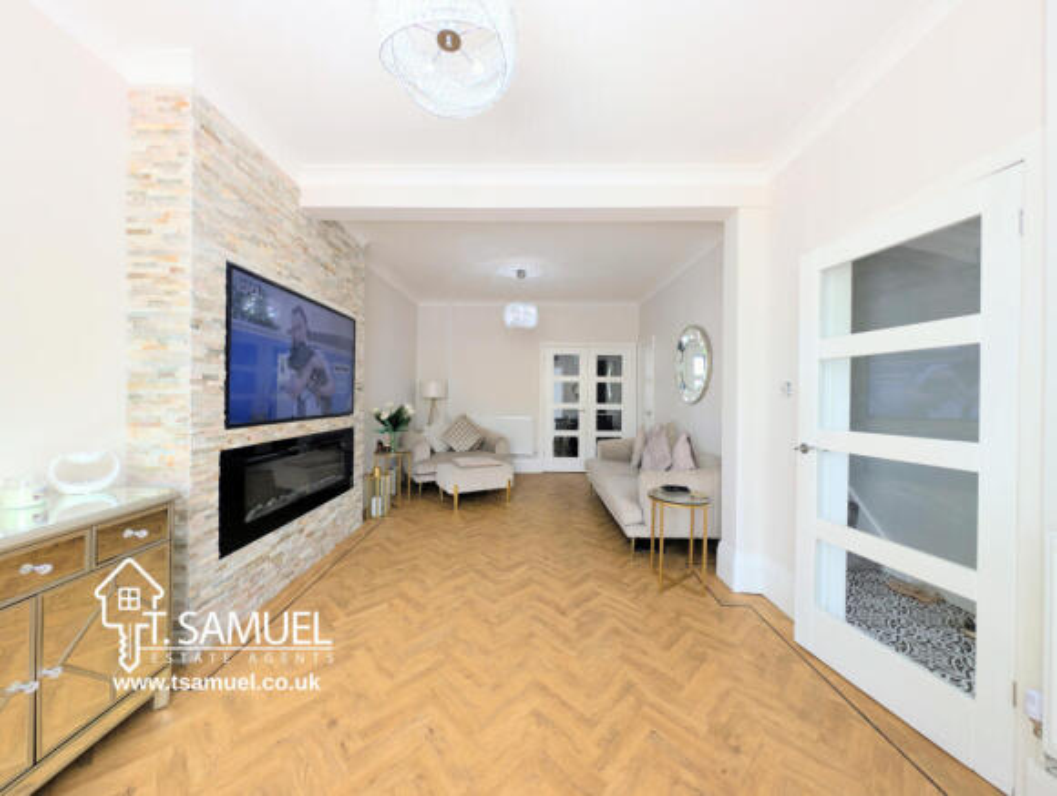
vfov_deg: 94.7
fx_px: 367
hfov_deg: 110.4
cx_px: 528
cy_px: 398
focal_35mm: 12
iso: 37
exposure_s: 1/50
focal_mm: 2.23
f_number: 1.95
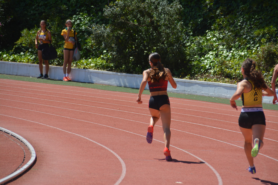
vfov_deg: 4.6
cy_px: 92
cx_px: 139
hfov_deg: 6.9
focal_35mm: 300
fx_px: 2316
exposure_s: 1/1600
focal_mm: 200
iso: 400
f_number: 6.3
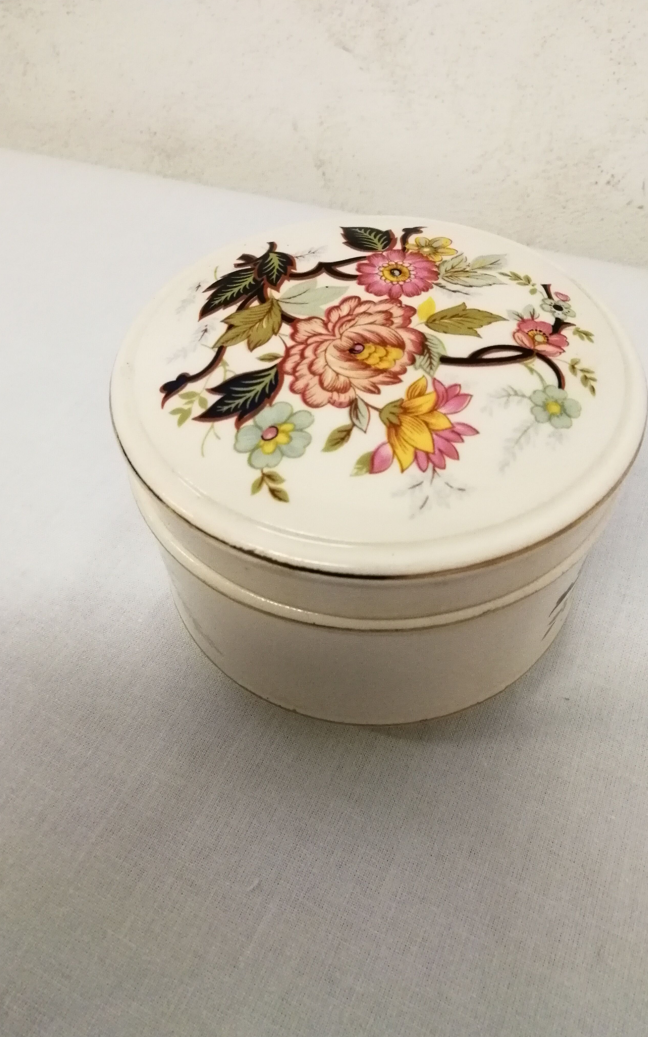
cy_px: 527
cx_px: 362
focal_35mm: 26
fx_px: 735
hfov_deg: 47.5
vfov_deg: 70.4
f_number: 2.2
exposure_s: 1/100
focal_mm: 2.38
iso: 200
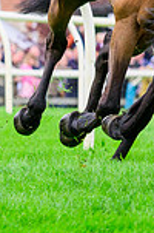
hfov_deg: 1.6
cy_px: 7
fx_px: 5479
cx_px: 355
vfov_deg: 2.4
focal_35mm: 850
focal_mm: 190
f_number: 6.3
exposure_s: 1/2000
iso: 1000
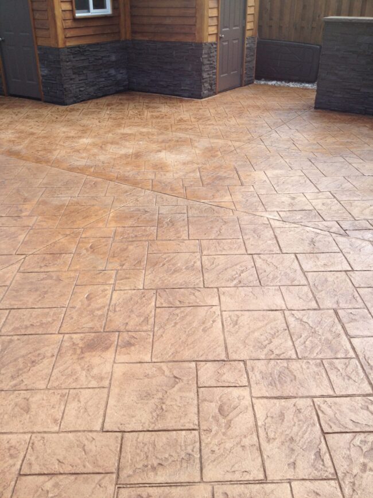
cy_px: 249
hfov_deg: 40.7
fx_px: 503
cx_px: 186
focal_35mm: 35
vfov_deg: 52.6
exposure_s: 1/613
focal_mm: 4.28
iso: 50
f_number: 2.4
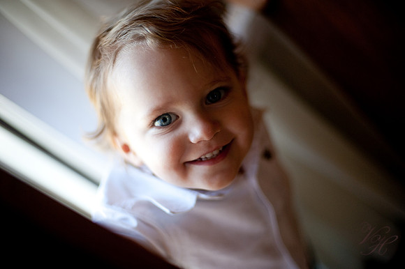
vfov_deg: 27.0
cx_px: 202
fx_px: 562
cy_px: 134
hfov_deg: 39.6
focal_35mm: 50
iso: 200
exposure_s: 1/800
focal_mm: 50
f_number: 1.4
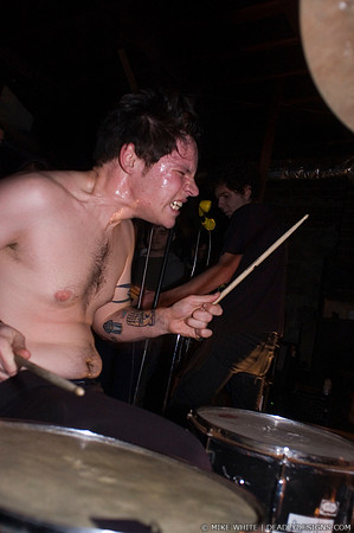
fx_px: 443
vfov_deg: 62.0
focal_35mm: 30
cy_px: 266
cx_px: 177
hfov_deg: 43.5
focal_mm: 20
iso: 800
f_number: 3.2
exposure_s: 1/10
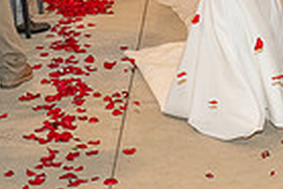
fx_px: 1306
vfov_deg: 8.1
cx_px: 280
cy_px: -80
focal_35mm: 166
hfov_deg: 12.2
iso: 1250
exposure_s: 1/200
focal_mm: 30
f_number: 3.5
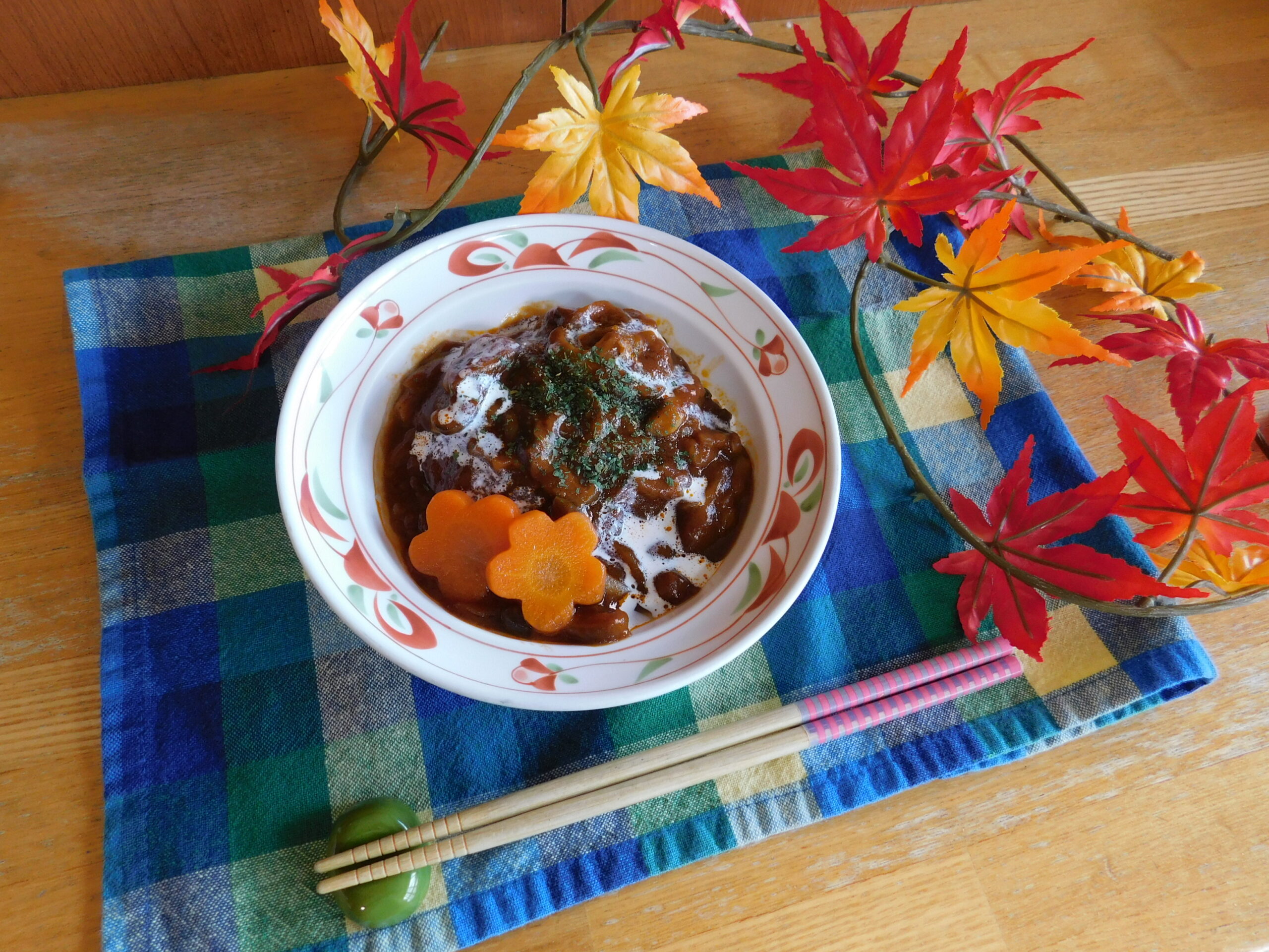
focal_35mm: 23
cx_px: 634
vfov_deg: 58.9
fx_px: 843
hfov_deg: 73.9
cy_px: 476
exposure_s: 1/30
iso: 180
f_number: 3
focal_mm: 4
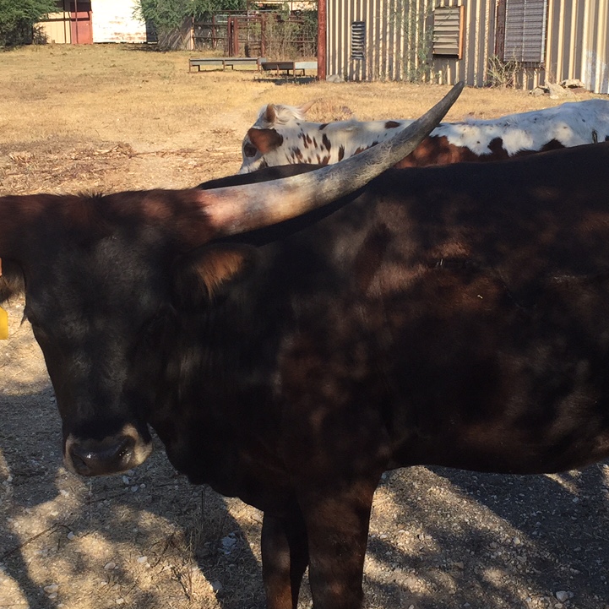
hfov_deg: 29.6
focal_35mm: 58
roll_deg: -0.6
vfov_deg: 29.5
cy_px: 323
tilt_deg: -12.4
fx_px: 1154
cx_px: 304
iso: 32
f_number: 2.2
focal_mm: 4.15
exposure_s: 1/1319
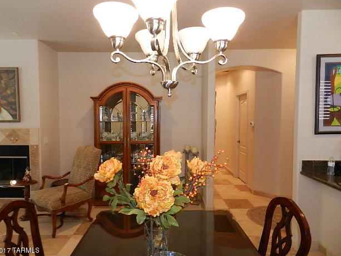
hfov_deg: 71.6
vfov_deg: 56.8
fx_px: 236
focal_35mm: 24
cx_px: 165
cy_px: 128
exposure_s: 1/25
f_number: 3.4
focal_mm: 4
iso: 320
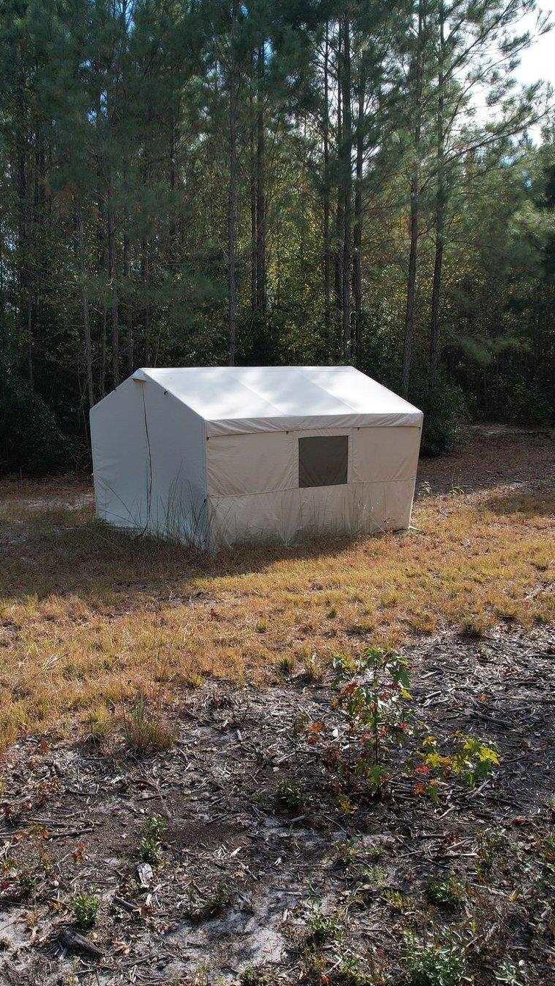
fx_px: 916
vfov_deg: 56.6
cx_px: 171
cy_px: 498
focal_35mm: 35
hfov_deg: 33.3
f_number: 2.8
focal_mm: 8.38
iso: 100
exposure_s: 1/800
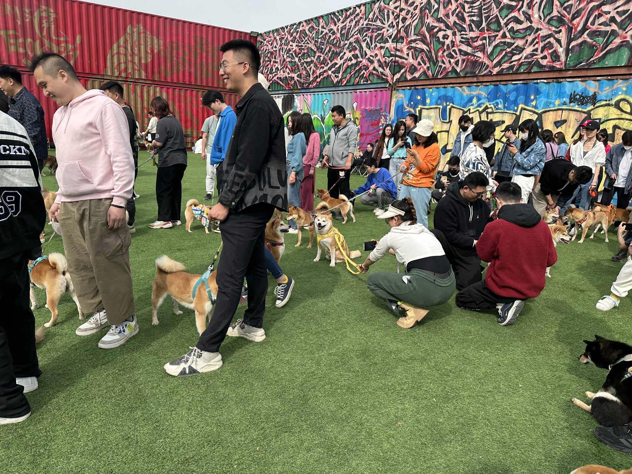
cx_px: 316
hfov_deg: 71.6
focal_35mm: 24
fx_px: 438
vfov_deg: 56.8
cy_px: 237
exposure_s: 1/3058
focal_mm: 6.86
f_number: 1.78
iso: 80
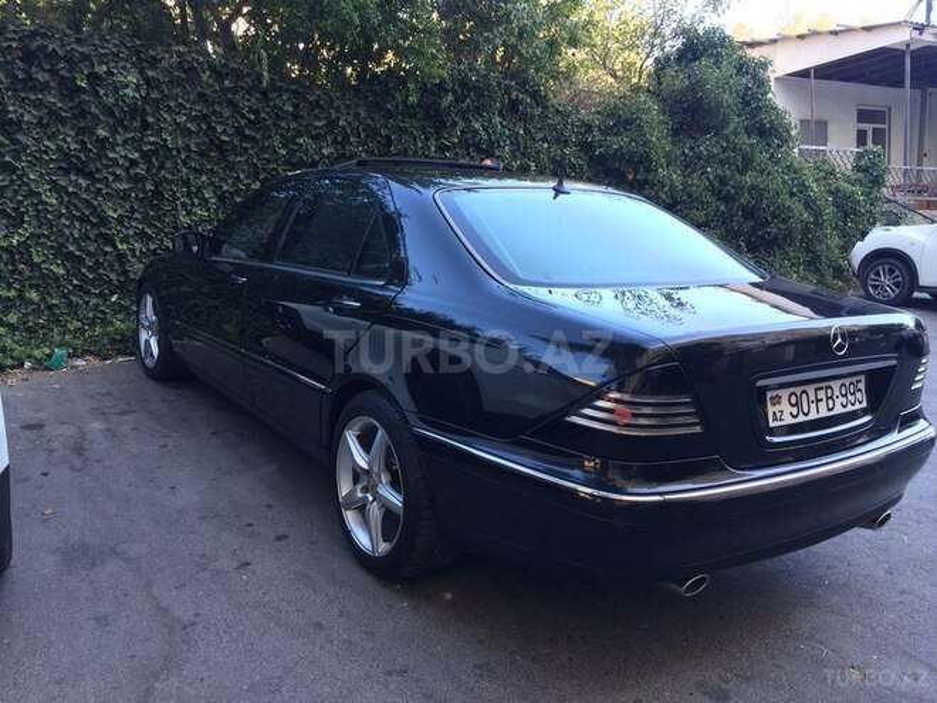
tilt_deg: -8.0
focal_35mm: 29
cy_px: 352
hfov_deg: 61.7
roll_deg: +1.3
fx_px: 785
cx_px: 468
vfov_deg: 48.2
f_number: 2.2
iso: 40
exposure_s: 1/100
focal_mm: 4.15
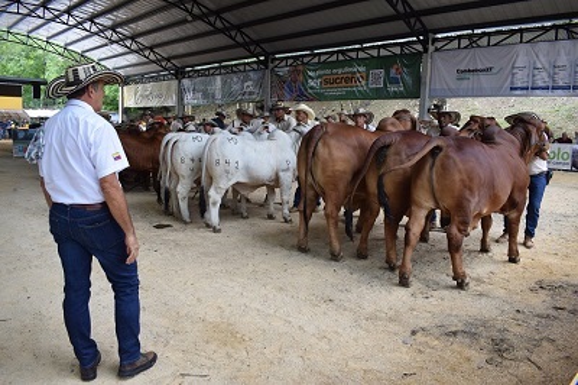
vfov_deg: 47.9
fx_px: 433
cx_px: 289
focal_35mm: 27
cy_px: 192
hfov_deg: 67.4
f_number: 5.6
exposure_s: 1/125
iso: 400
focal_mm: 18
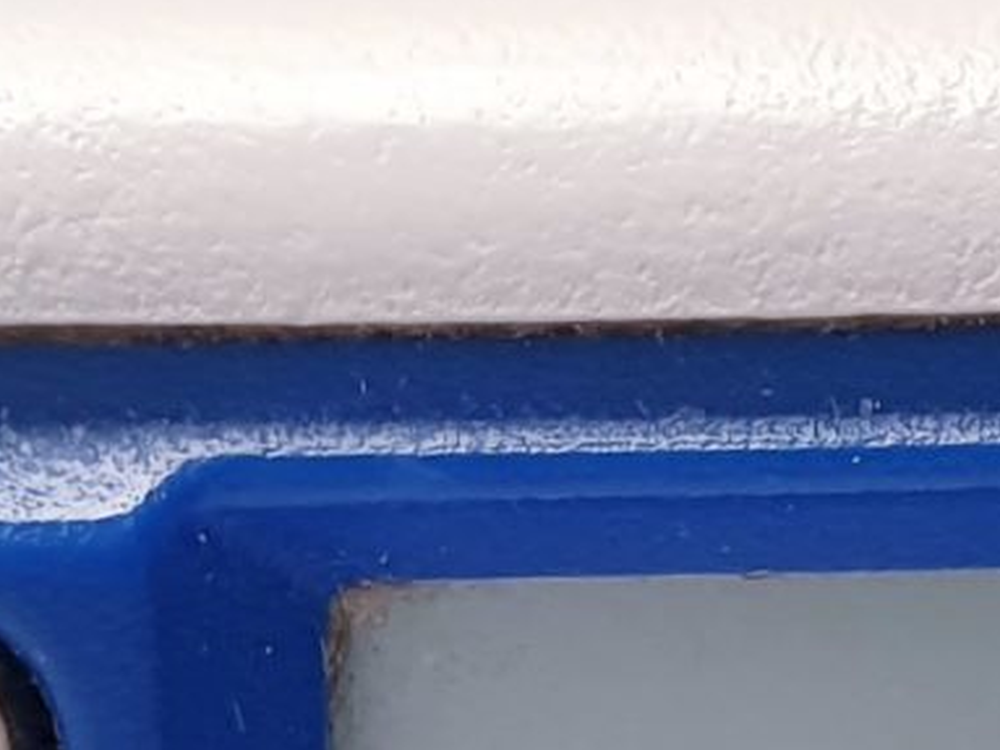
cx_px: 559
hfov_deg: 11.4
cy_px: 1069
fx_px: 5025
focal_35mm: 174
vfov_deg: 8.4
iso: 80
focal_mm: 4.3
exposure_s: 1/50
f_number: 2.4
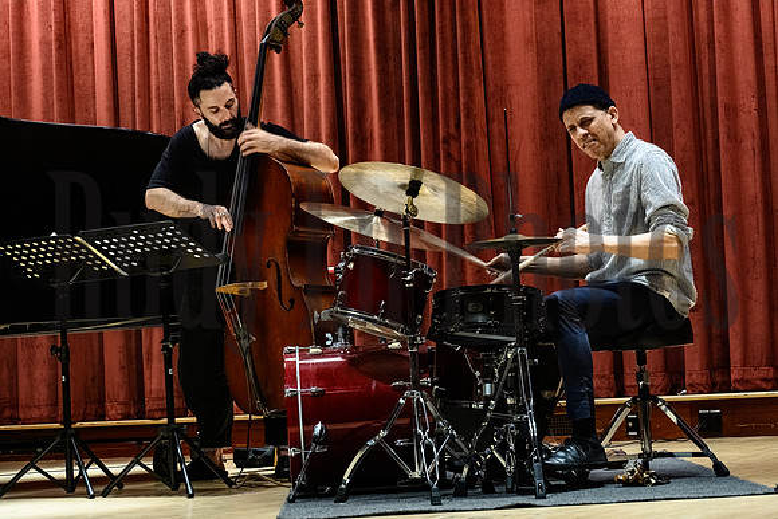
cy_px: 260
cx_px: 389
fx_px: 2010
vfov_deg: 14.7
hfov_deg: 21.9
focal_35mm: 93
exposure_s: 1/80
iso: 6400
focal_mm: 93
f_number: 8
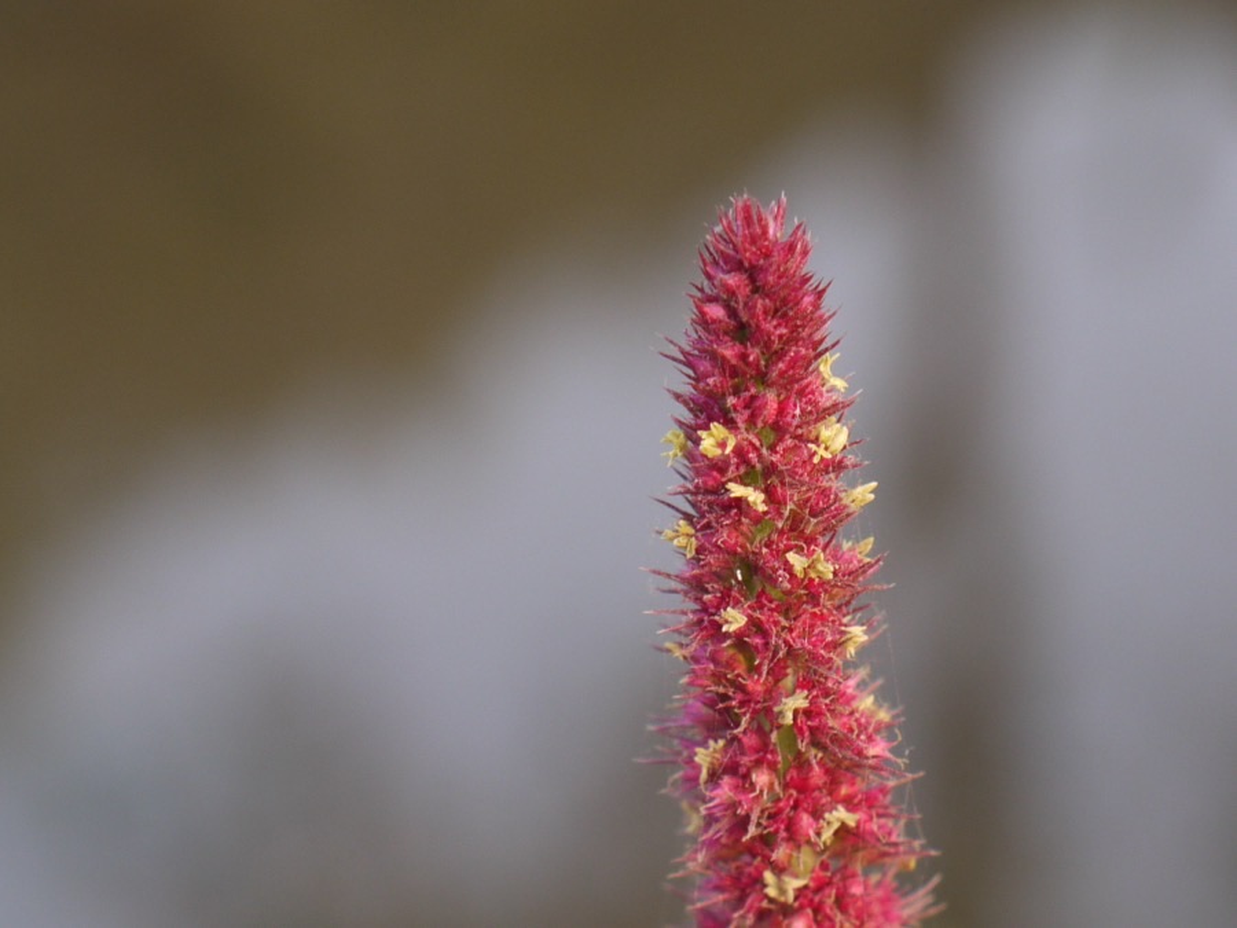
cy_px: 464
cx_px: 618
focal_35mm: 178
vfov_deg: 8.3
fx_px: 6361
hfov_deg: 11.1
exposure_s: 1/60
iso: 200
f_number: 5.6
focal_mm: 45
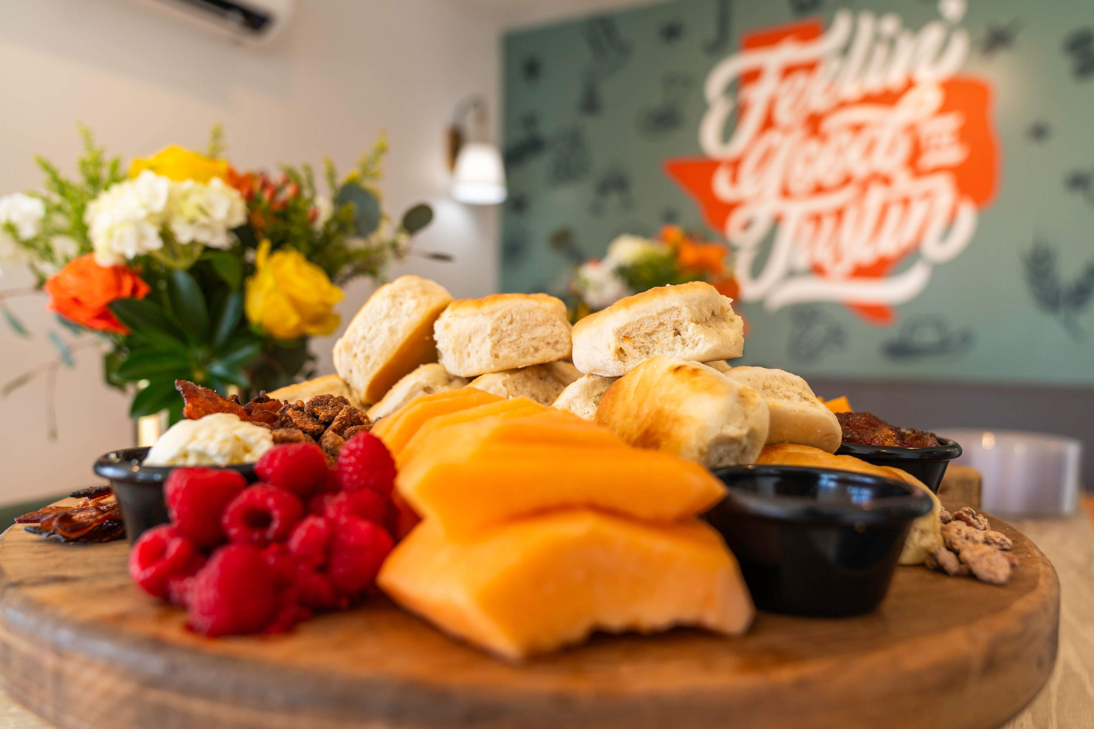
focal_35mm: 26
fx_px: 800
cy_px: 364
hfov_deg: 68.7
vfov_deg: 49.0
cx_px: 547
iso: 200
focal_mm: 24
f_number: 2.8
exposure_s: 1/160
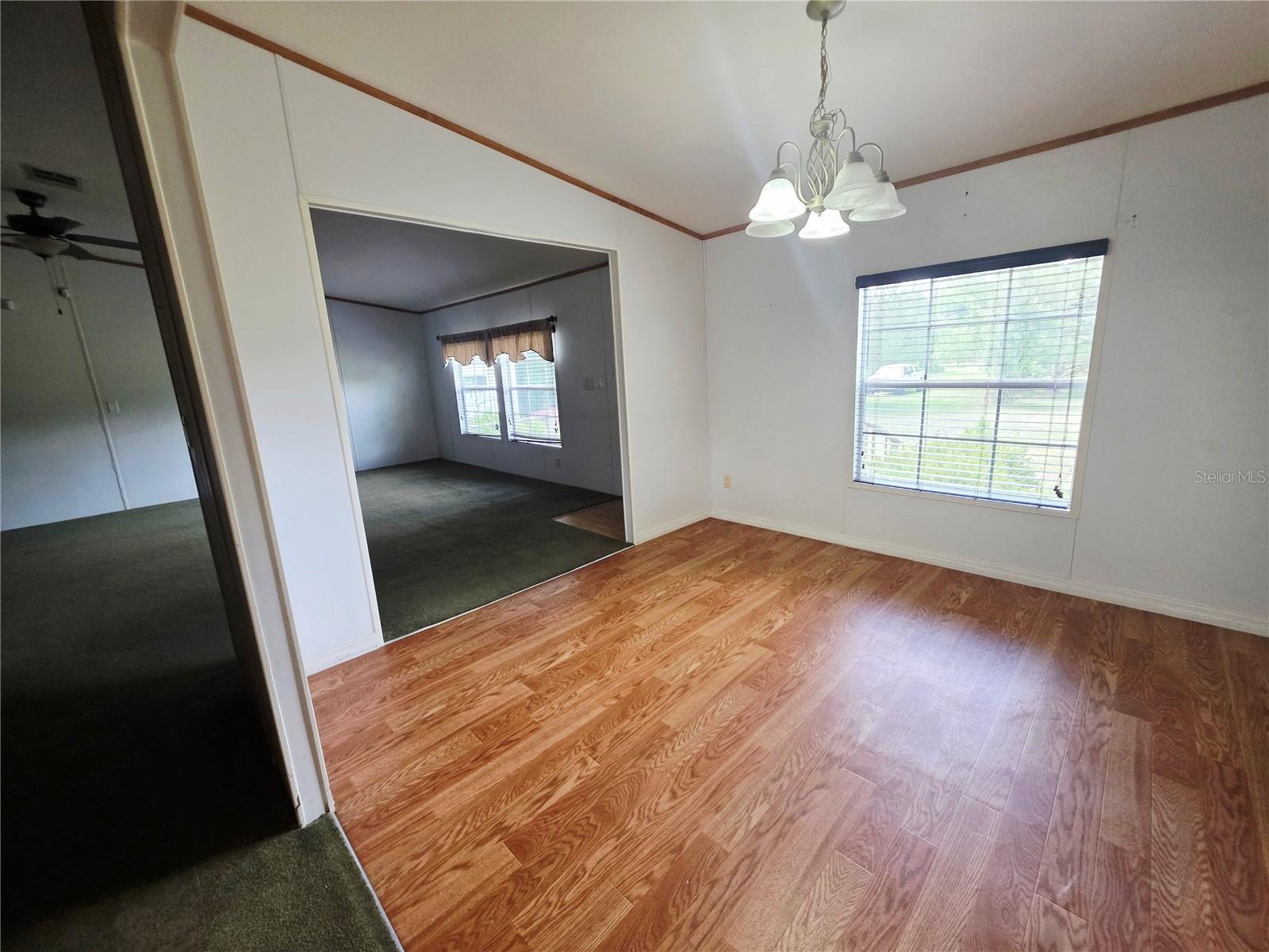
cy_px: 476
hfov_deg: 106.2
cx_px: 634
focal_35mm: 13
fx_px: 477
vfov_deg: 89.9
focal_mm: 2.2
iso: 200
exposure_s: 1/120
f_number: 1.9
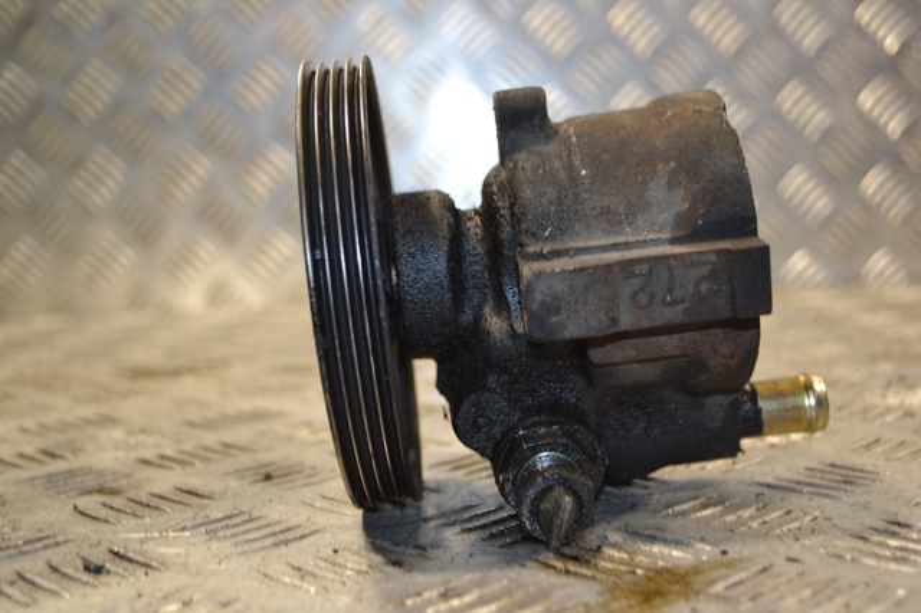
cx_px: 460
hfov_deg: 41.1
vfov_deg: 28.0
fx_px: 1227
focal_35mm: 48
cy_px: 306
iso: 320
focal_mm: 32
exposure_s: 1/60
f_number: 4.8
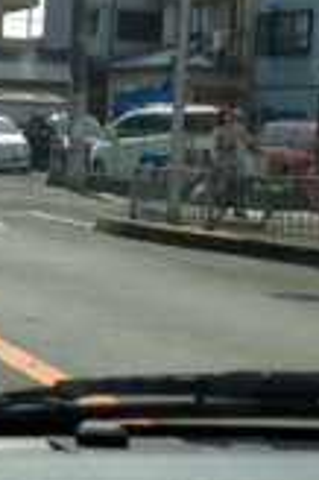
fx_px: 1785
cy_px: 243
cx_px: -138
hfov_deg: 9.9
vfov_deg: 15.3
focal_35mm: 134
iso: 50
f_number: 2.4
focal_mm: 4.13
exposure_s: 1/1261
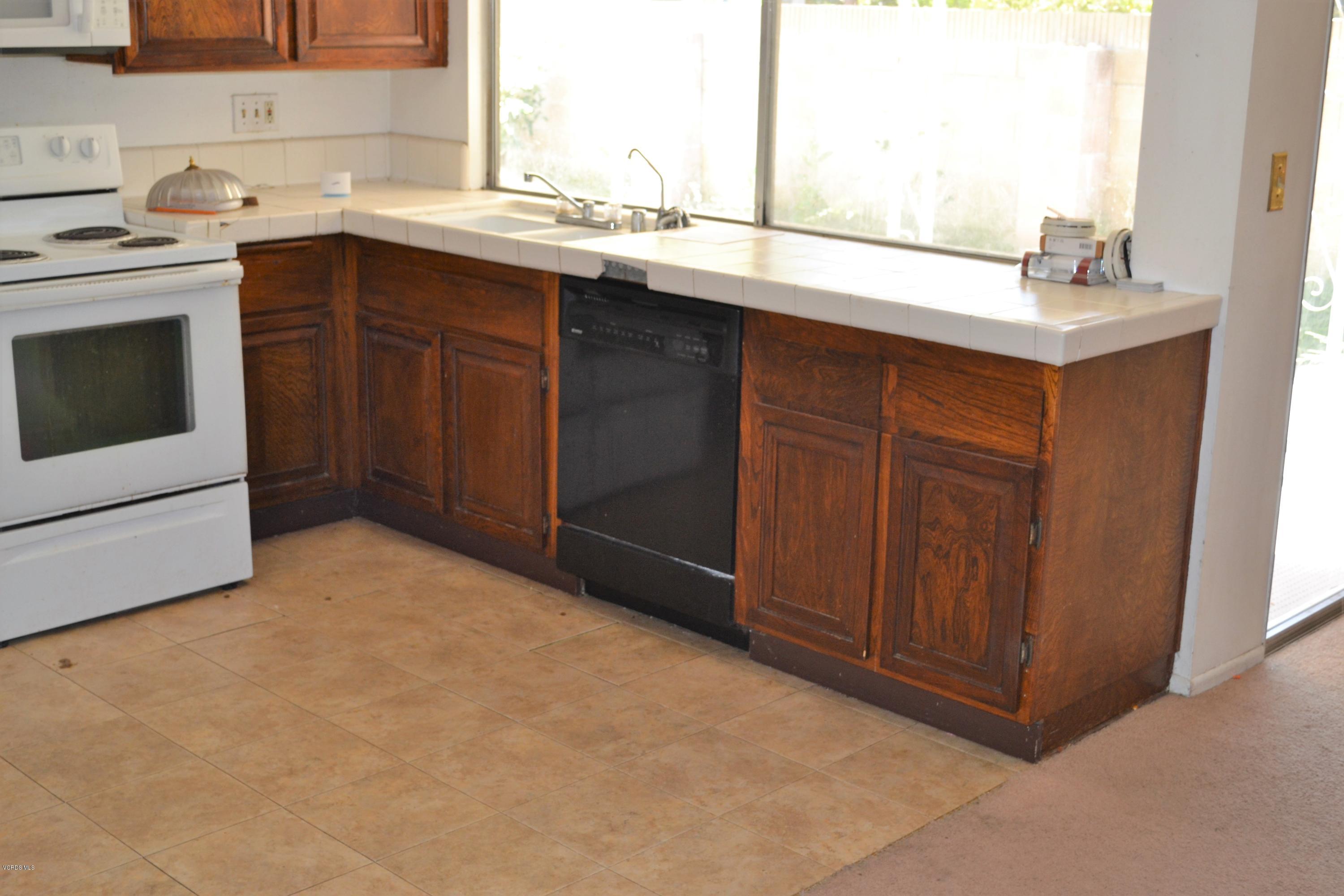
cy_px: 448
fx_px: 1680
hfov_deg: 43.6
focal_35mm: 45
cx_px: 672
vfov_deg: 29.9
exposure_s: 1/60
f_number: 4.5
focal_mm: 30
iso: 450
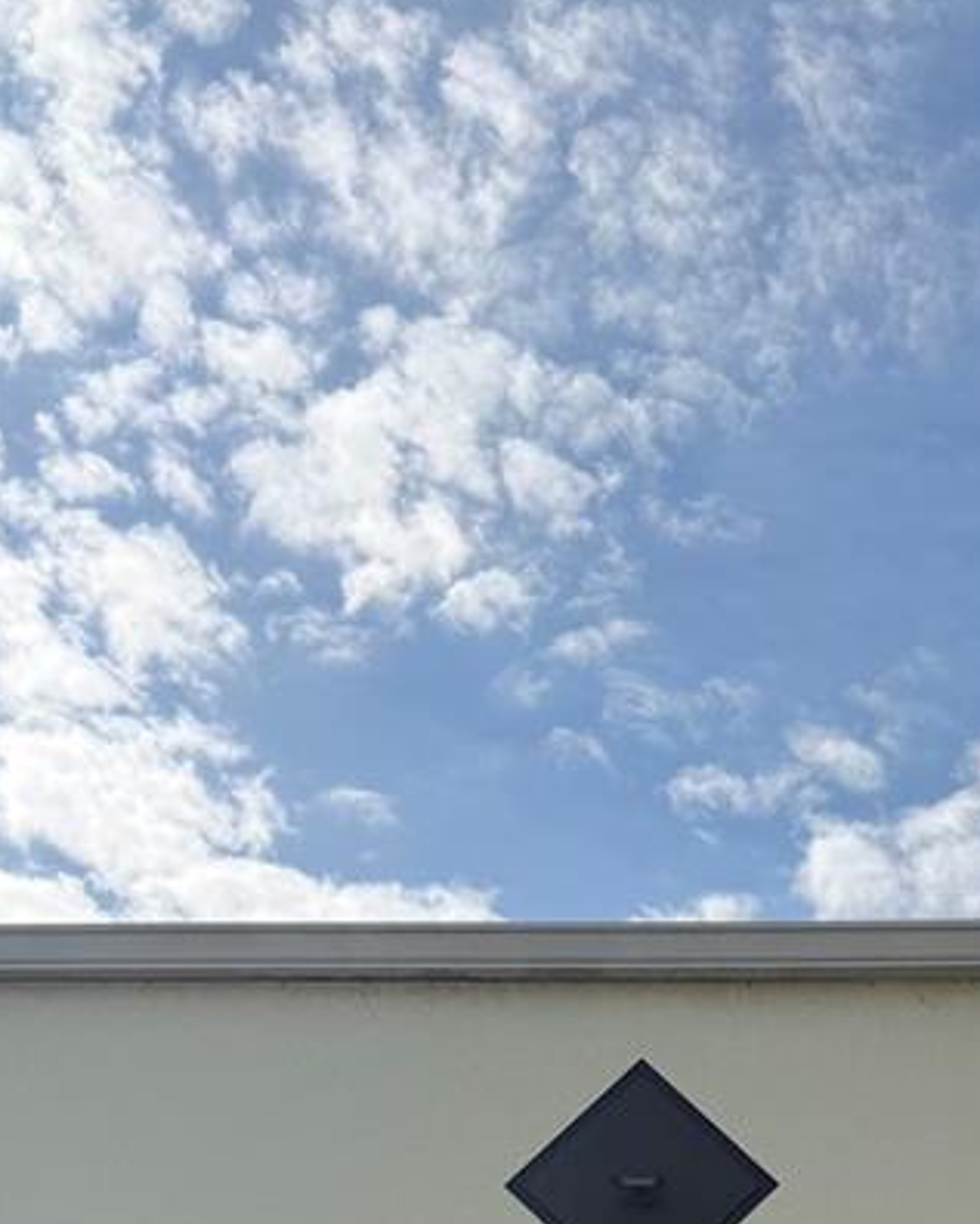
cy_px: 1783
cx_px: 931
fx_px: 2573
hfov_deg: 21.0
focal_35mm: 71
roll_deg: +0.9
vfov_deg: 22.5
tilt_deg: +9.0
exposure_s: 1/9091
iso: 100
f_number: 1.78
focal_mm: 6.76
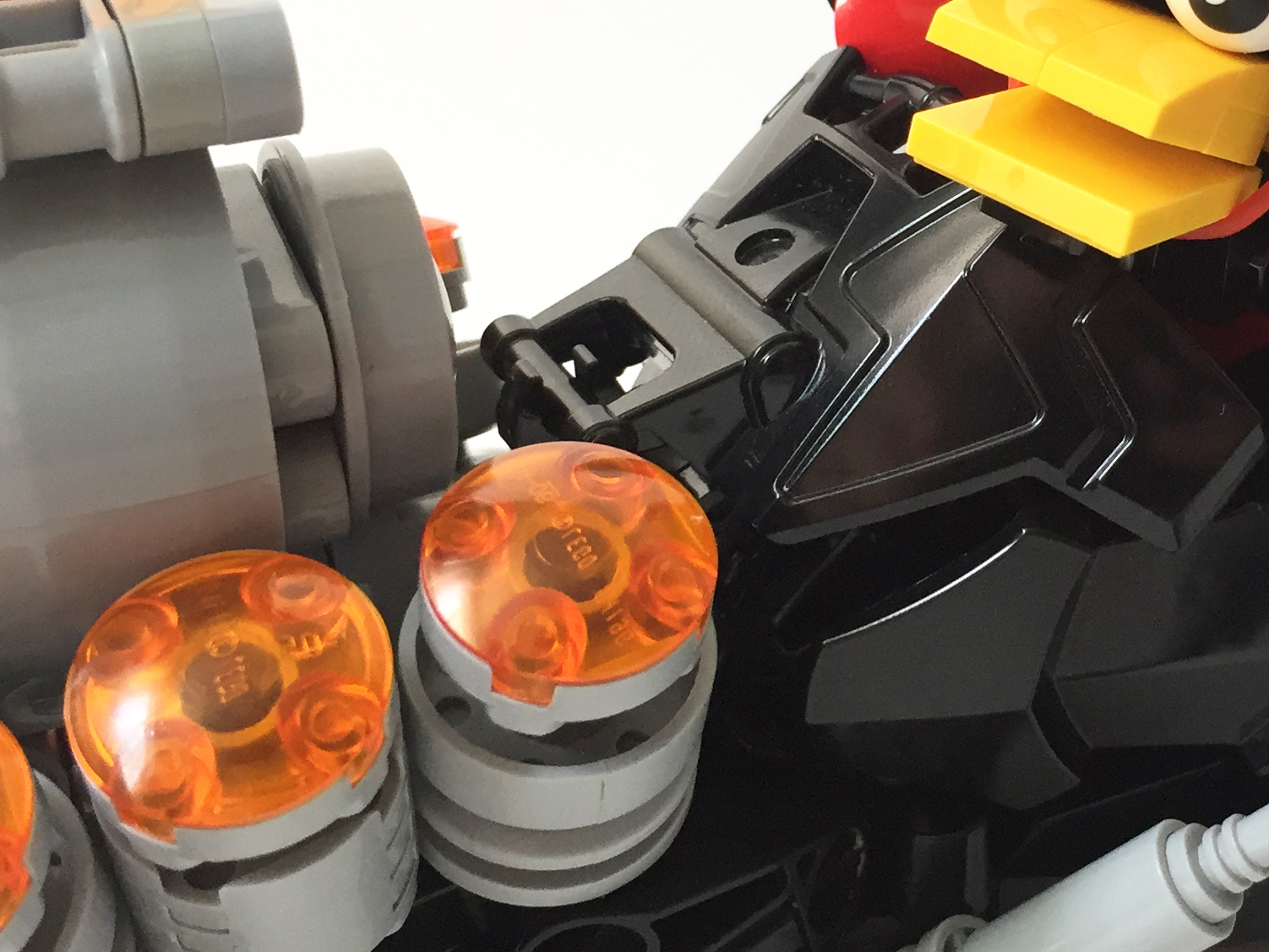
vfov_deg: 23.1
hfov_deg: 29.8
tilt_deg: -23.5
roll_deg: -0.6
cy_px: 245
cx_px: 1068
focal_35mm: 63
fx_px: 2310
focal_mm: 4.15
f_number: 2.2
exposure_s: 1/40
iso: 32
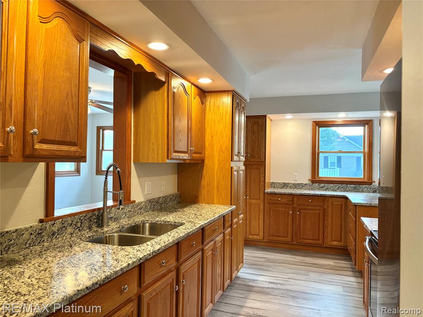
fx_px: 318
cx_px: 212
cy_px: 158
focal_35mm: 26
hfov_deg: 67.3
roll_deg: -0.7
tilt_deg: +0.8
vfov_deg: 53.1
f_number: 1.6
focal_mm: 5.96
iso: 200
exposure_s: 1/120
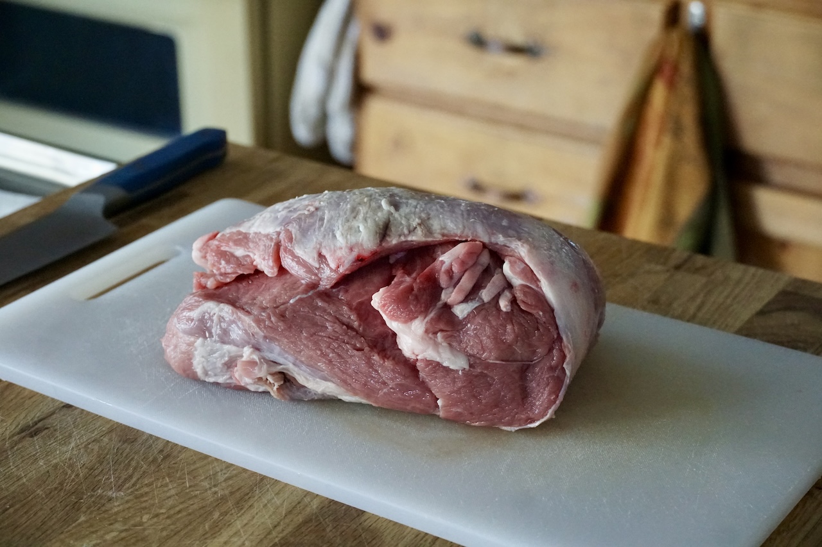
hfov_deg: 27.0
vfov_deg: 18.2
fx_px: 1712
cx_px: 411
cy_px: 274
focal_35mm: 75
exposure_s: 1/125
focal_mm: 50
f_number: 5
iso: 6400
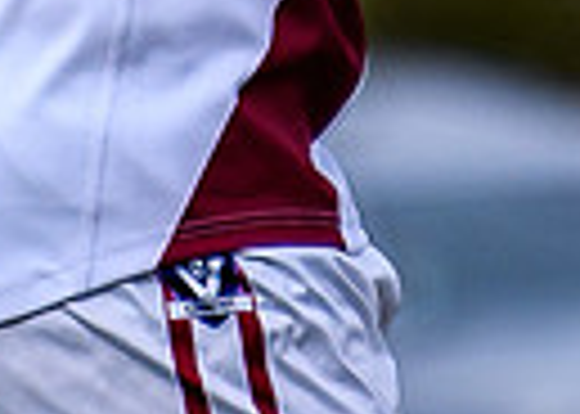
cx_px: 306
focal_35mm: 3489
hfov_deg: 0.6
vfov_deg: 0.4
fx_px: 57442
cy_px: -702
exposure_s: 1/1600
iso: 100
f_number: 2.8
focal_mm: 200
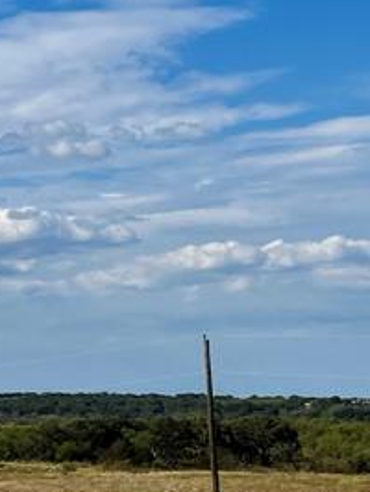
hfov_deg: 12.4
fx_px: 1423
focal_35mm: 100
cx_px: -457
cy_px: 342
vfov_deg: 19.5
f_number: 1.6
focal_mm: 5.1
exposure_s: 1/6494
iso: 50
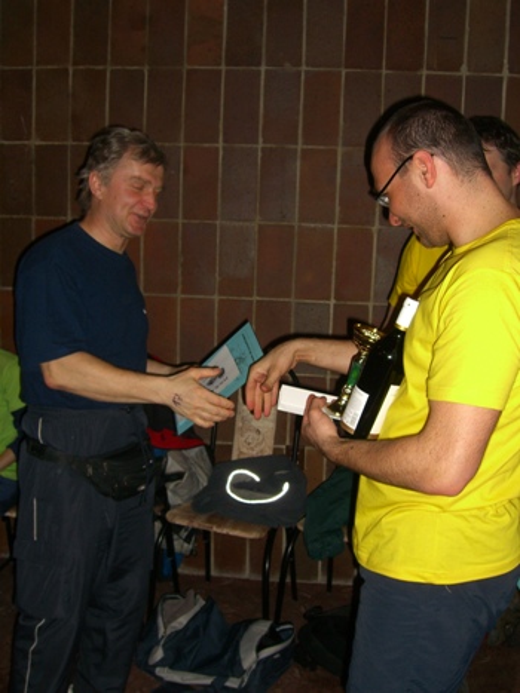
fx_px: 761
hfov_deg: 37.7
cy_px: 346
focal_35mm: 38
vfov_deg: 49.0
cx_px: 260
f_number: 4
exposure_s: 1/60
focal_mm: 7.9
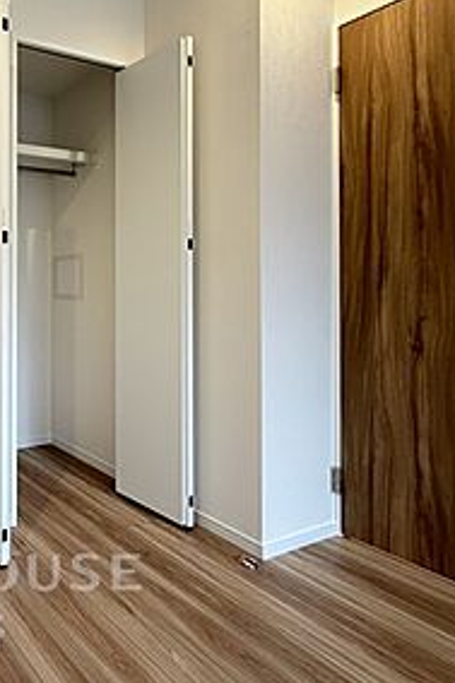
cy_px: 284
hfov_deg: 41.3
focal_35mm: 23
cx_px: -67
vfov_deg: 75.5
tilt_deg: +0.1
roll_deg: +0.1
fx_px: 437
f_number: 2.2
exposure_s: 1/50
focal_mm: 2.22
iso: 250
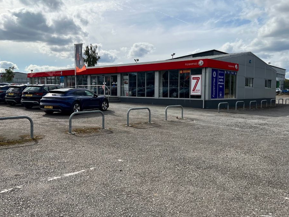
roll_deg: -0.7
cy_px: 105
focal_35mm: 32
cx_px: 145
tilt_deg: -0.4
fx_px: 267
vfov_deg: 44.2
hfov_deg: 56.8
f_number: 1.5
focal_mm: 5.7
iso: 50
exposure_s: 1/7463
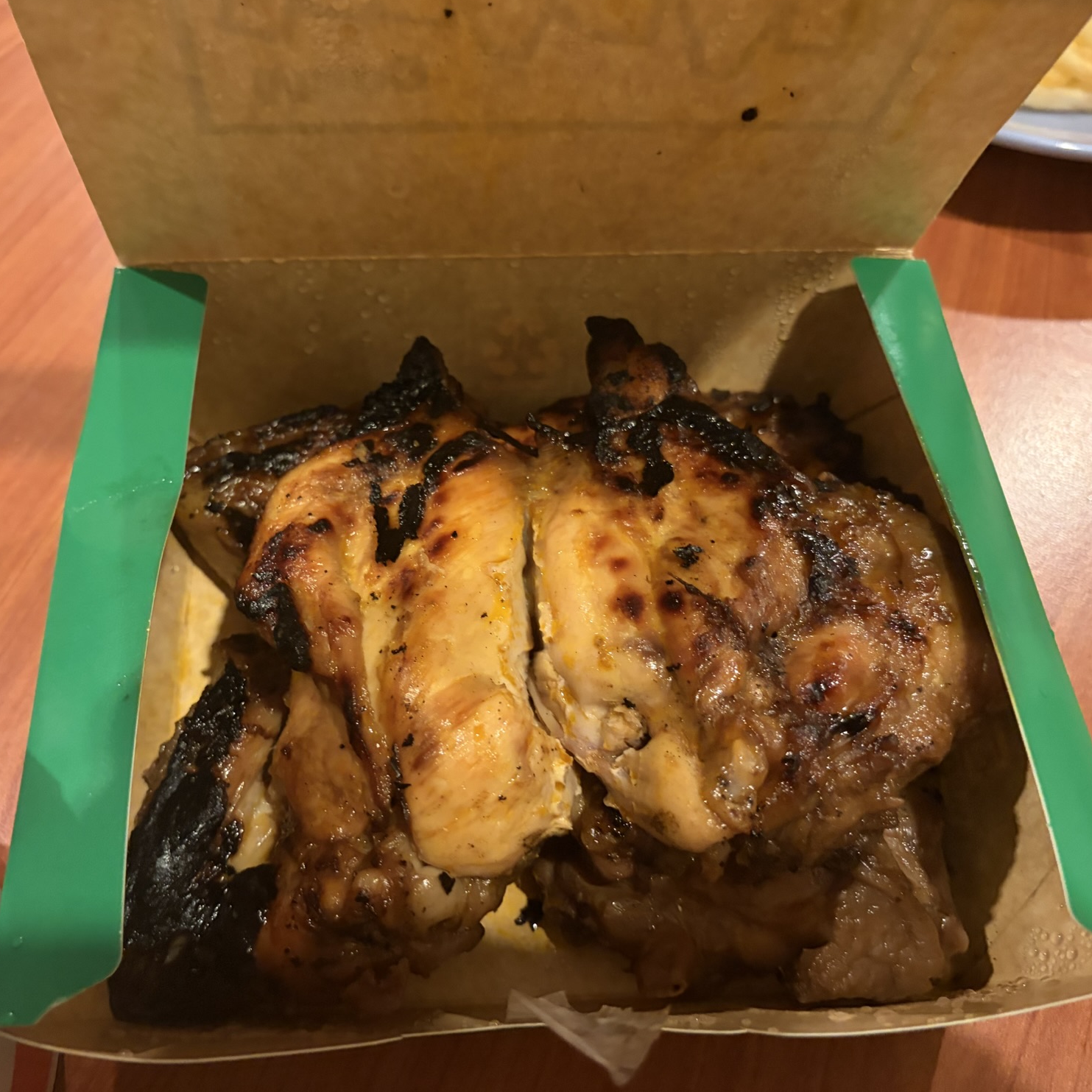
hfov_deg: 52.4
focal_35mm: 31
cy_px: 541
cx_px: 480
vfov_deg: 52.5
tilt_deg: -55.9
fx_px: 1106
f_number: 1.6
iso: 500
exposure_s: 1/30
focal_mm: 5.96
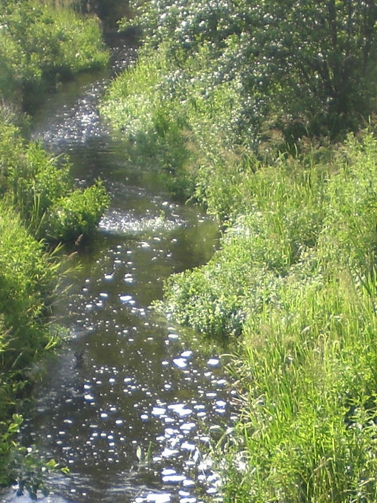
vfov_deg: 15.1
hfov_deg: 11.6
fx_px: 1859
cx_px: 272
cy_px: 518
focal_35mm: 128
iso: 50
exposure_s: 1/320
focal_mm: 6.3
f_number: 3.1
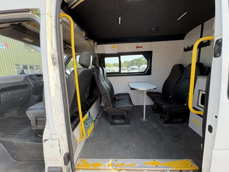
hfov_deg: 102.1
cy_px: 86
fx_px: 93
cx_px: 114
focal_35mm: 14
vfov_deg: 85.7
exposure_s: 1/150
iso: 64
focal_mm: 2.22
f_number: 2.2
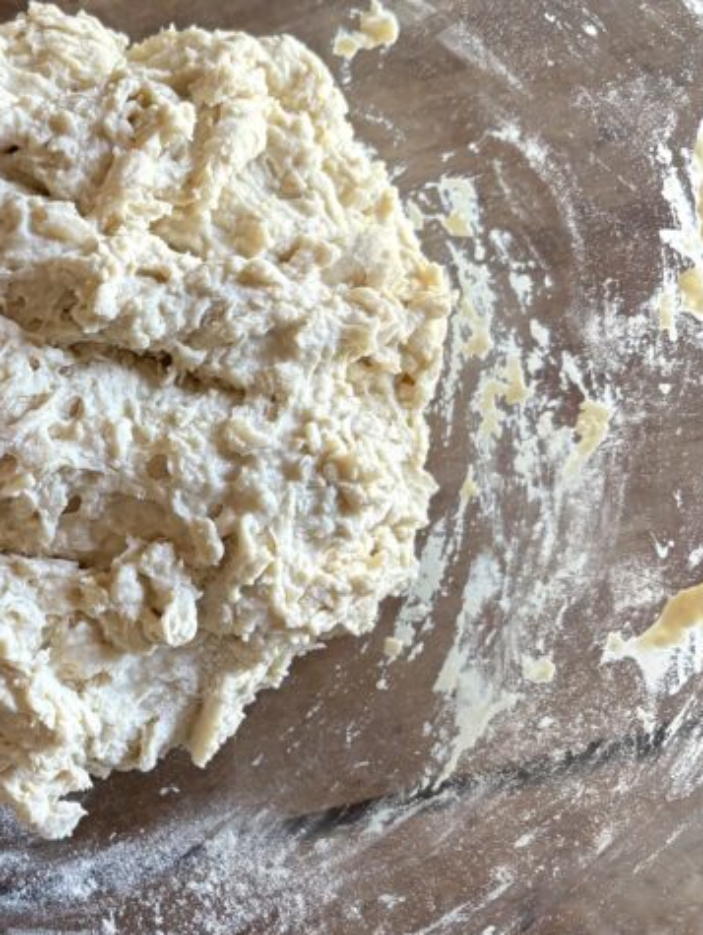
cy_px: 504
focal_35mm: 56
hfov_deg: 24.8
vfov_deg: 34.3
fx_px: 1514
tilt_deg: -87.9
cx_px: -16
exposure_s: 1/60
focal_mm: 5.96
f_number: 1.6
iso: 160
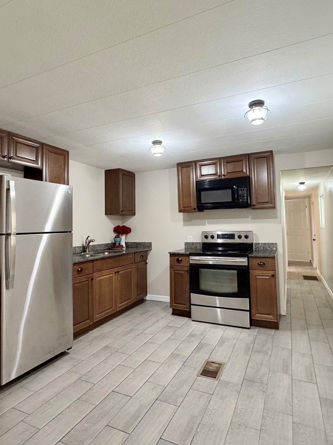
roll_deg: +0.5
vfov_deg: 81.7
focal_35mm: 20
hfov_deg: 65.9
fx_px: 257
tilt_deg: +3.0
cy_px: 215
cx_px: 176
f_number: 2.2
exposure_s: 1/60
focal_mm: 2.22
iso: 320
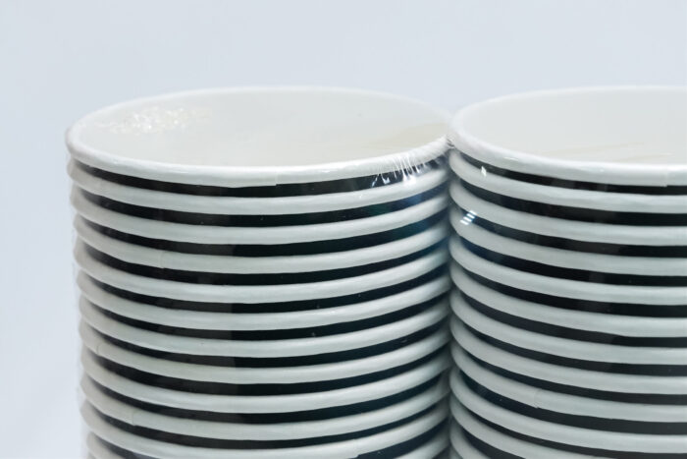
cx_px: 344
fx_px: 2004
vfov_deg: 13.0
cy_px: 230
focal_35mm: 105
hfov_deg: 19.5
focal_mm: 70
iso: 3200
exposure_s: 1/125
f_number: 11
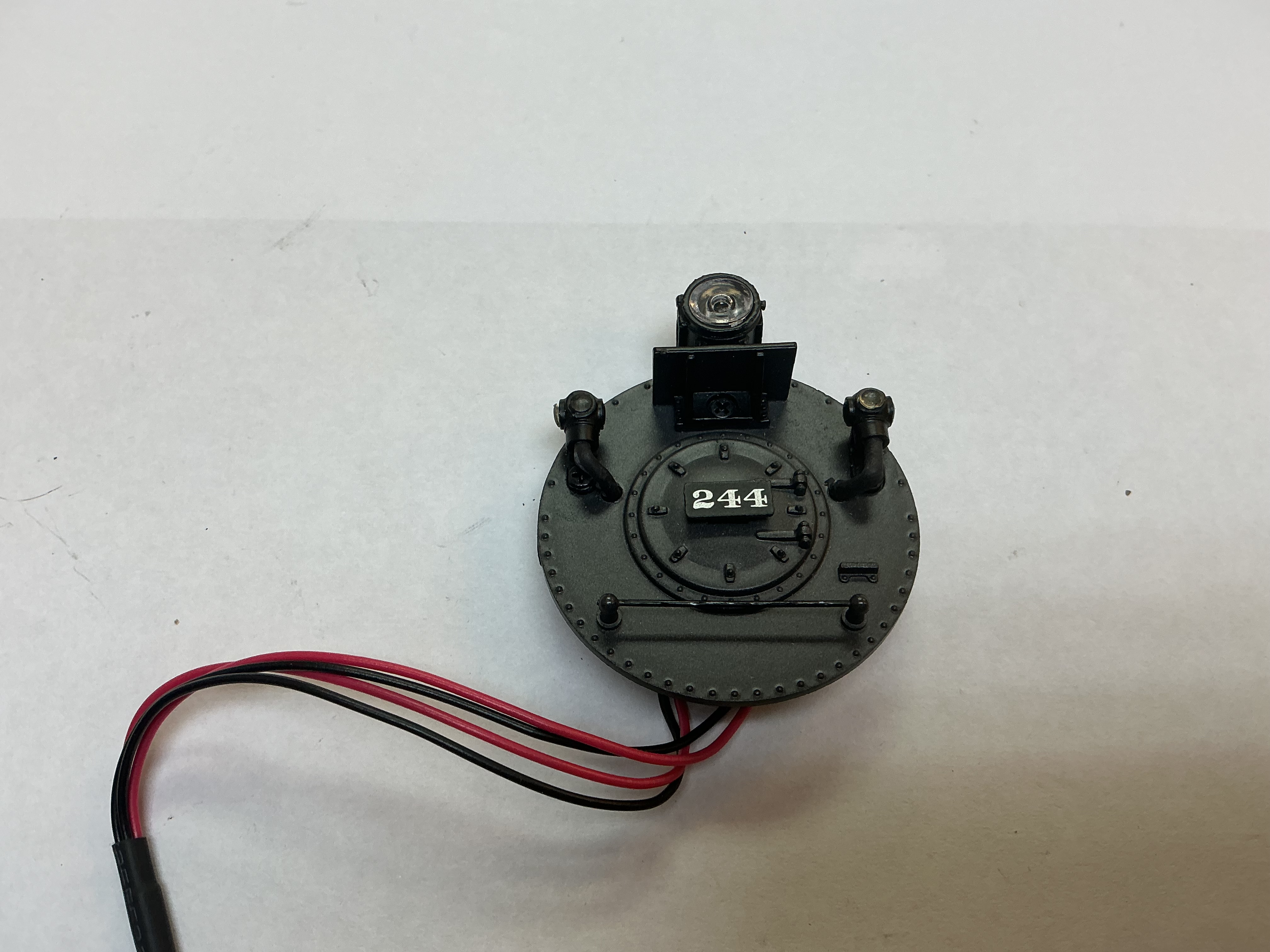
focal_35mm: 29
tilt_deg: -71.4
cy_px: 476
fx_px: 1064
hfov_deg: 61.7
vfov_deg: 48.2
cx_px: 635
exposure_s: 1/100
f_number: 1.8
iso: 25
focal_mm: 3
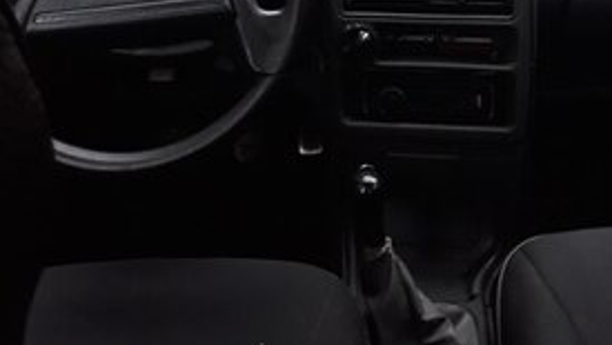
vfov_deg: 20.7
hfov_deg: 38.9
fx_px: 860
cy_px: -105
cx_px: 378
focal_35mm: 53
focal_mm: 3.71
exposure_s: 1/25
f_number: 1.7
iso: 250
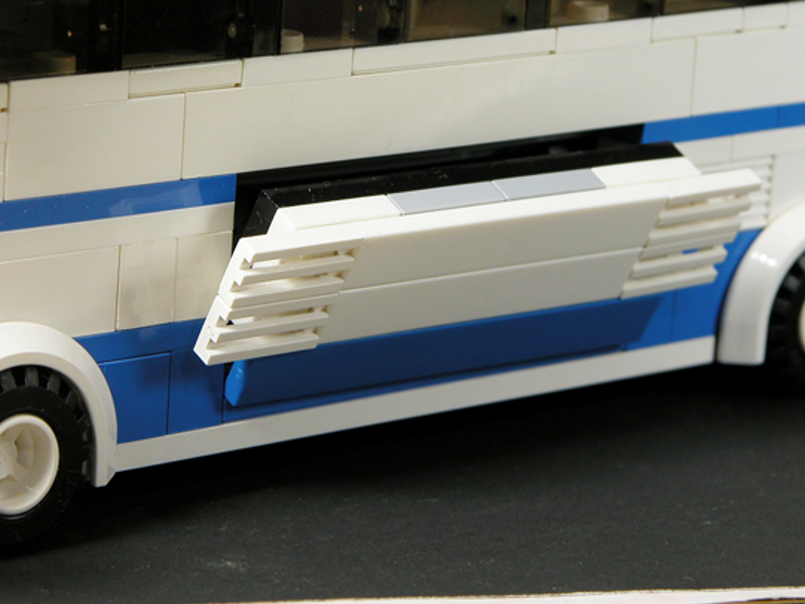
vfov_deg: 7.8
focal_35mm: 190
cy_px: 275
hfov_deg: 10.4
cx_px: 440
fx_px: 4420
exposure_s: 1/8
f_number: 6.2
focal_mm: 41.1
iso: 100
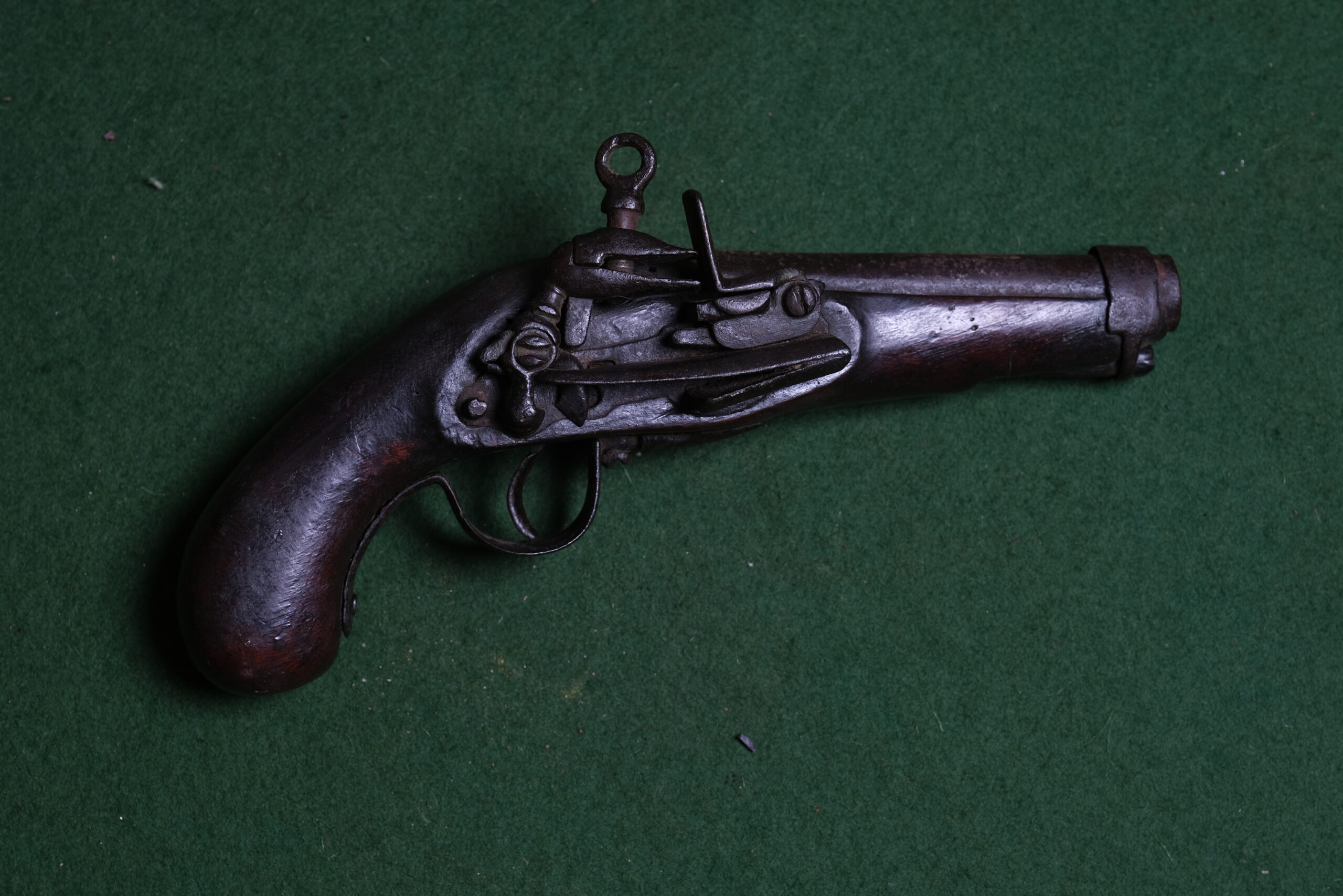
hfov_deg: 24.5
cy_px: 448
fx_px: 3096
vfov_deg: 16.5
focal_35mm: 83
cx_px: 672
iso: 320
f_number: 5.6
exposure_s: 1/160
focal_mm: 55
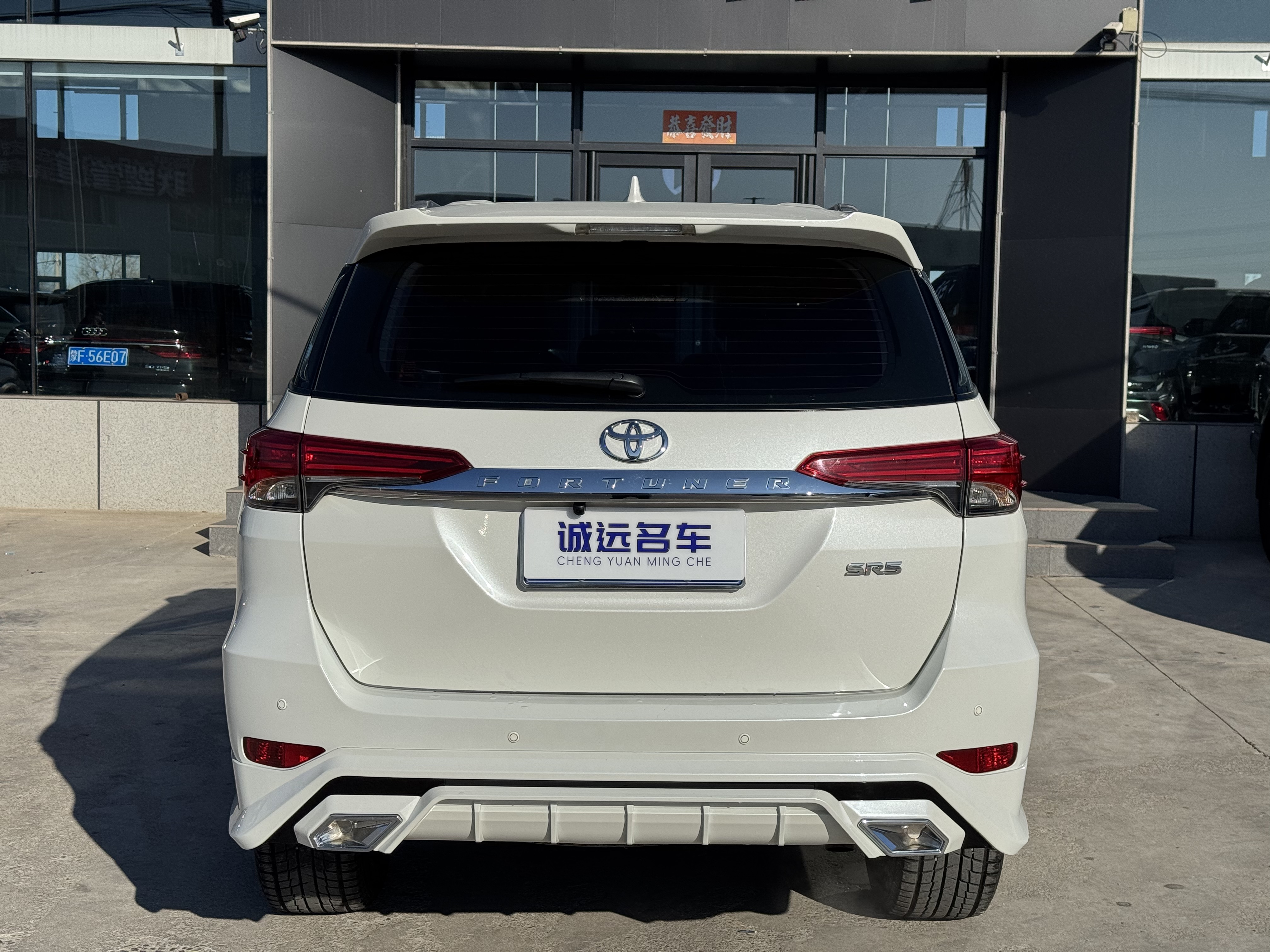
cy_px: 476
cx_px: 635
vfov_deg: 30.3
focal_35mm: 48
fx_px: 1761
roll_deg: -1.6
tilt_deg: -3.9
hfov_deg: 39.7
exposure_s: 1/15385
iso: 80
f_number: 1.78
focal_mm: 6.76
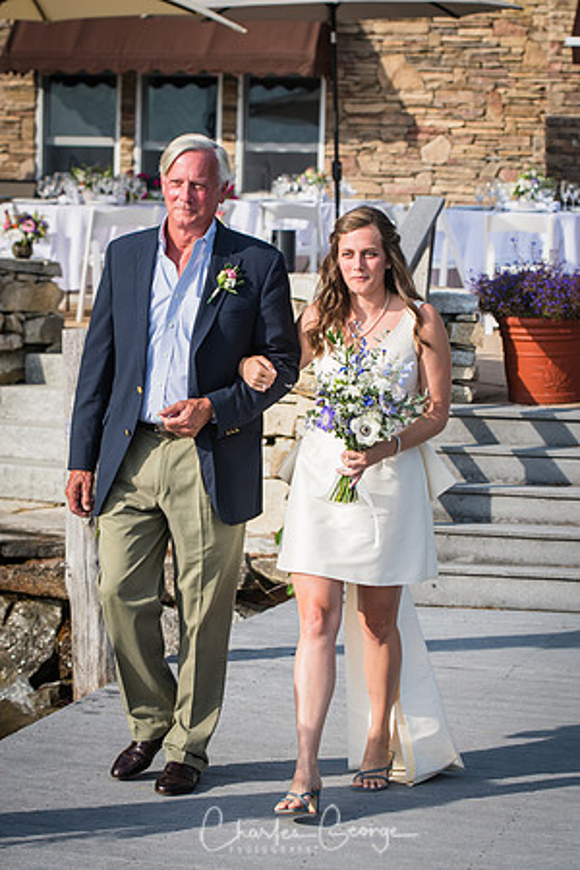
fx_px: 2537
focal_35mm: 105
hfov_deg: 13.0
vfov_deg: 19.5
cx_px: 290
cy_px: 435
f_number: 4
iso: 200
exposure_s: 1/1600
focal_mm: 70
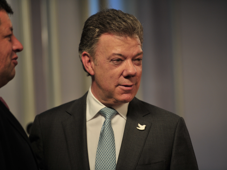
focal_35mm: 217
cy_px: 85
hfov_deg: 9.1
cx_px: 123
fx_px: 1423
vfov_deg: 6.8
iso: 640
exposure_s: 1/160
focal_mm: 200
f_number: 2.8
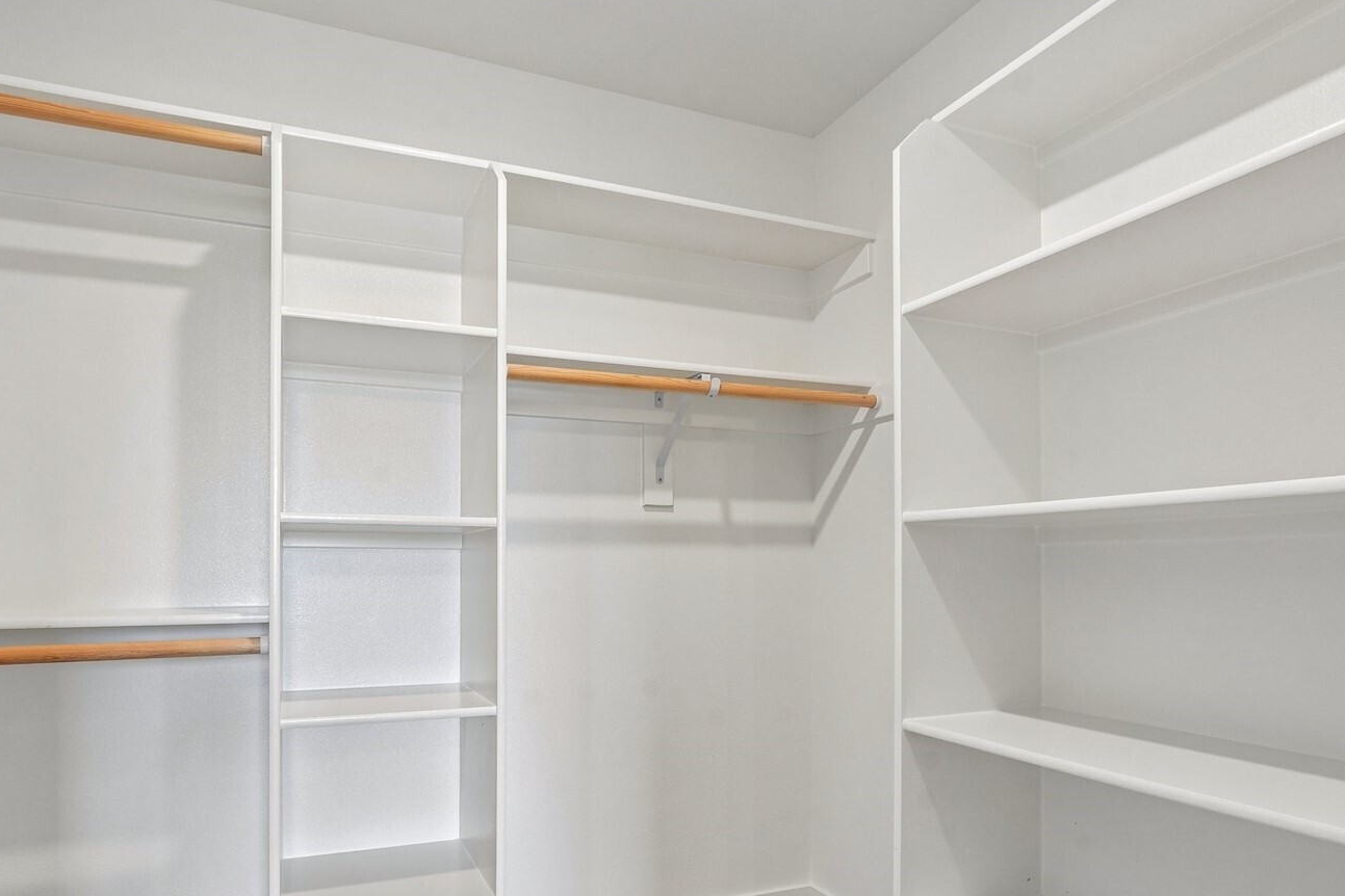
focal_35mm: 21
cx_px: 587
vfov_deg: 58.5
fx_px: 785
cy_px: 577
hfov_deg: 80.8
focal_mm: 16
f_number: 8
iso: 400
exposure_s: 1/10
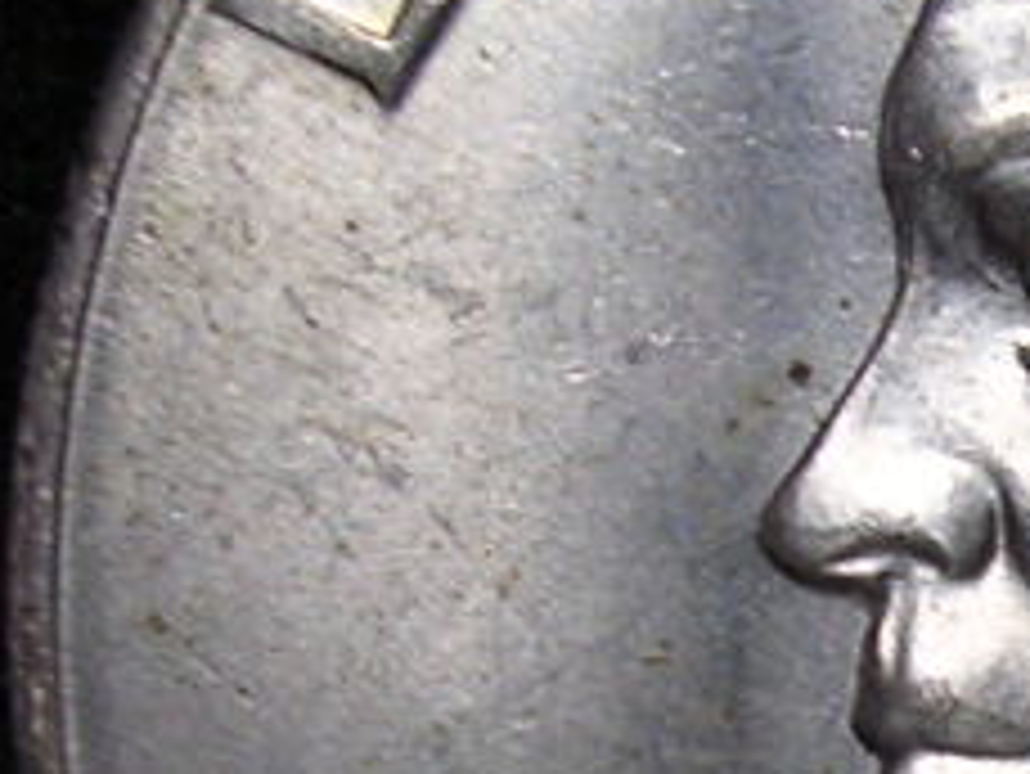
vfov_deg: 8.9
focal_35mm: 166
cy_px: 648
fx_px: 4942
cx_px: 1403
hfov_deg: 11.5
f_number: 2.8
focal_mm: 5.8
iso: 100
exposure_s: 1/20.1
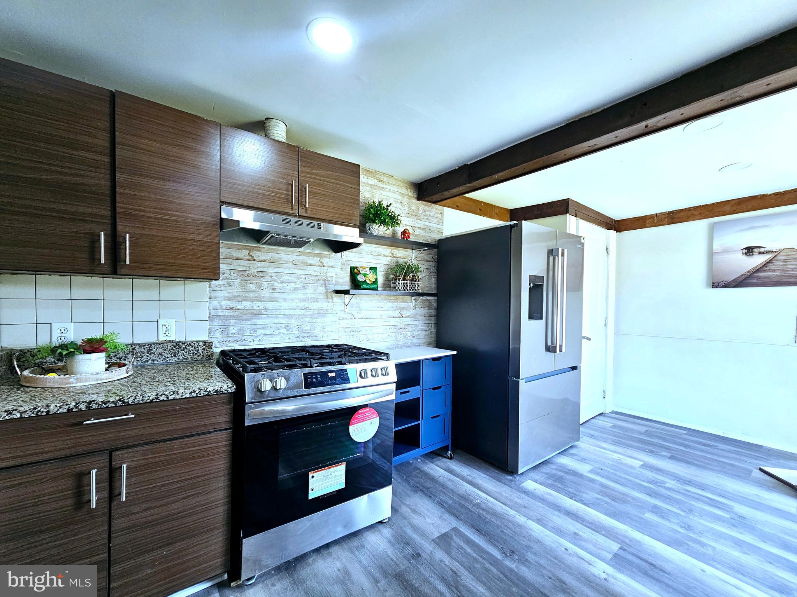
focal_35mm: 13
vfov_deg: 89.9
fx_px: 299
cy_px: 298
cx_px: 398
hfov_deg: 106.2
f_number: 2.2
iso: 125
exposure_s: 1/60.2
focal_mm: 2.2
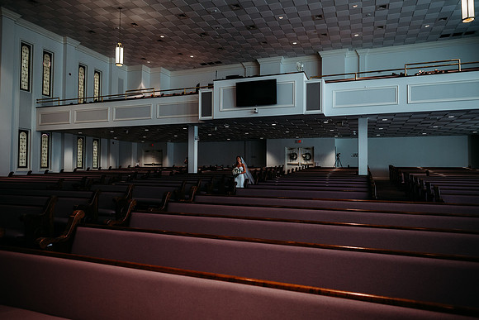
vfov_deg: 53.2
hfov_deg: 73.7
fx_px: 319
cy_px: 160
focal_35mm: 24
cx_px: 240
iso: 640
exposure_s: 1/160
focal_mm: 24
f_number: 2.5
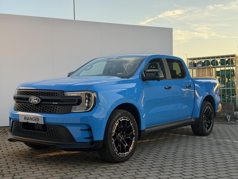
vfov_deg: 30.3
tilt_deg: -0.5
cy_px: 90
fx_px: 330
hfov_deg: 39.6
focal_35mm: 48
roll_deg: +1.4
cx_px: 119
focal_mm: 6.76
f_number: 1.78
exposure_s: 1/592
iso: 100
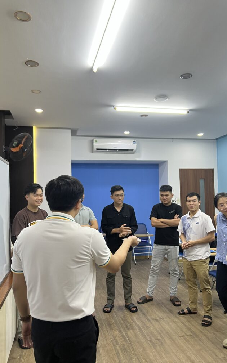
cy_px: 182
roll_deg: +1.3
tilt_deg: +3.3
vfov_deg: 66.5
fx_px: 277
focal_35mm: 28
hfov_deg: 44.5
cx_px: 121
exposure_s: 1/50
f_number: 1.5
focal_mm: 5.7
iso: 100
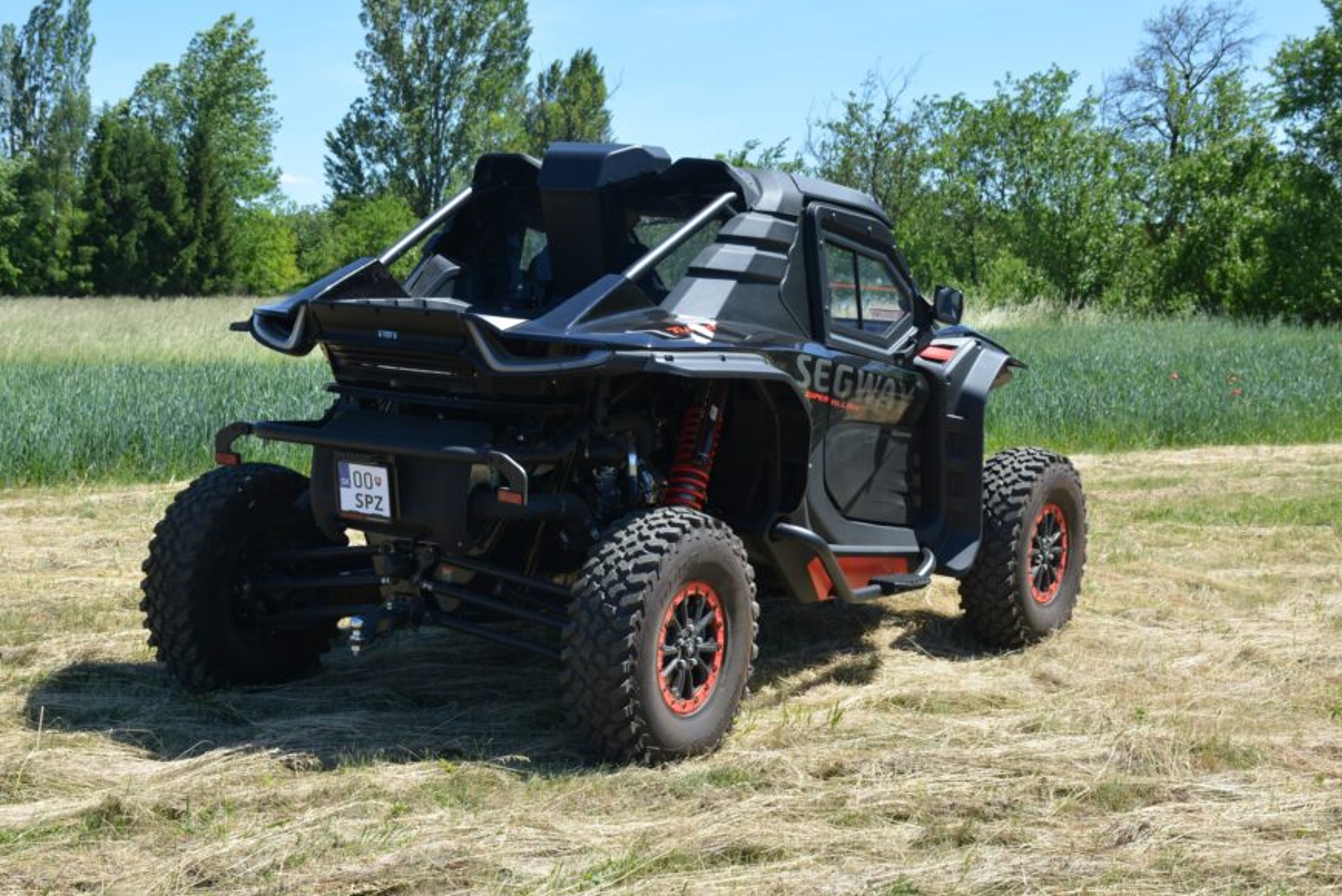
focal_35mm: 60
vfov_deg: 22.6
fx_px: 2238
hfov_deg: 33.4
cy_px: 413
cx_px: 617
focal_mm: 34
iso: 160
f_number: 8
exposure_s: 1/250
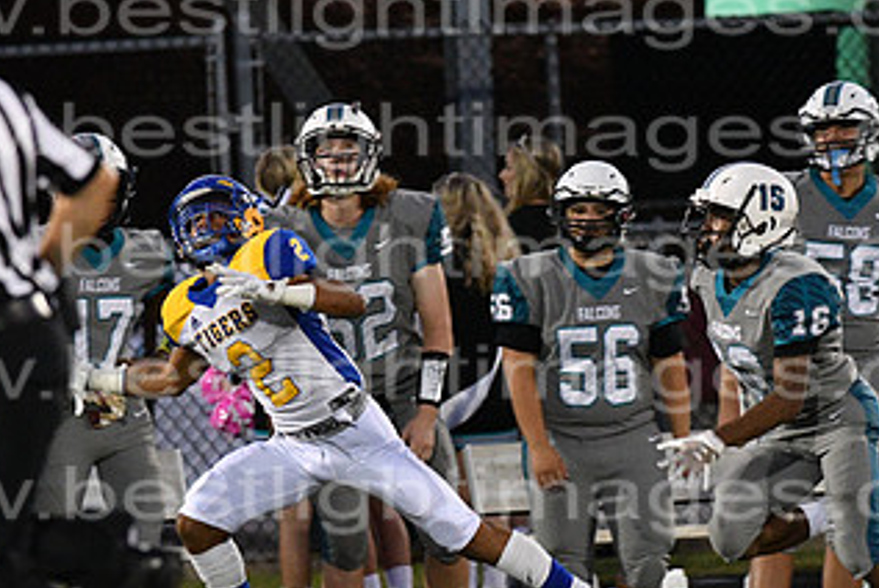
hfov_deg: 2.5
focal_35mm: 823
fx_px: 20113
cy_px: 440
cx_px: 433
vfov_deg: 1.7
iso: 6400
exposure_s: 1/800
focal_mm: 300
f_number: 4.5
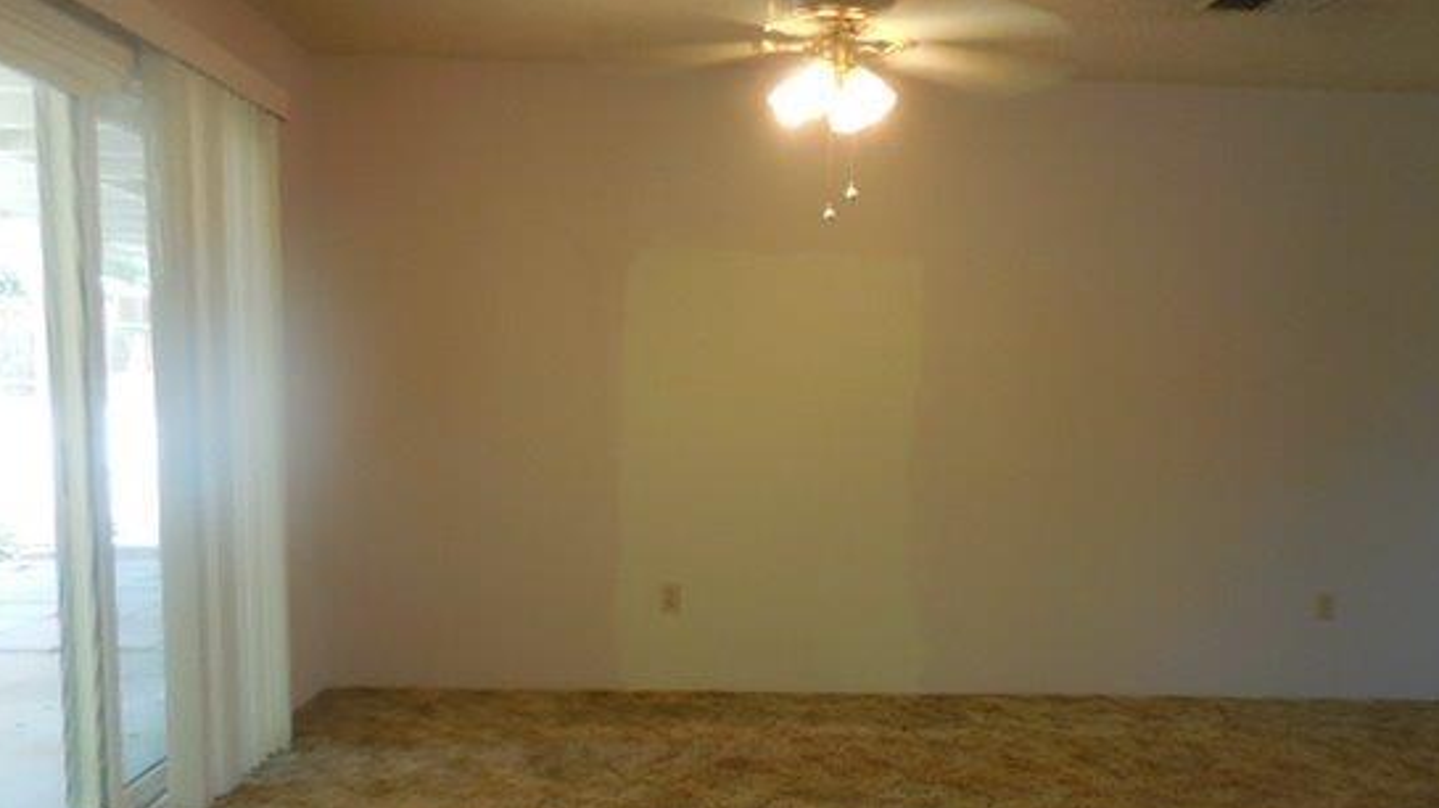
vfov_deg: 36.2
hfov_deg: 61.0
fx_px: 1220
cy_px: 544
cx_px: 776
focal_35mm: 32
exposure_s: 1/30
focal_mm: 4.5
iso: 160
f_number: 3.3
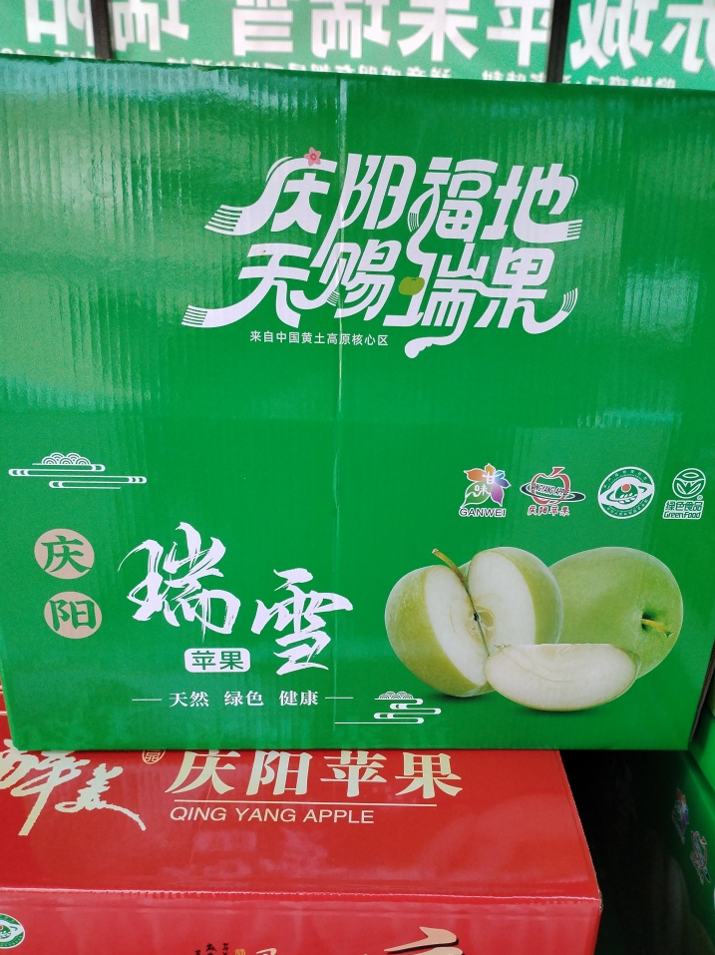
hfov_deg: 48.1
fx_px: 799
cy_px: 514
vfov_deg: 61.6
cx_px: 389
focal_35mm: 29
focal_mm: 4.25
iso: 271
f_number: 1.8
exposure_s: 1/100
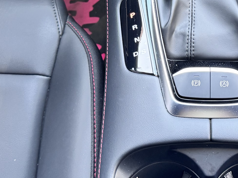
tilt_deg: -57.1
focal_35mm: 70
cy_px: -2
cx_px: 204
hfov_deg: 27.0
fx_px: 481
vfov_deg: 20.3
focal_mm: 6.76
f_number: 1.78
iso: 320
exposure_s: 1/60
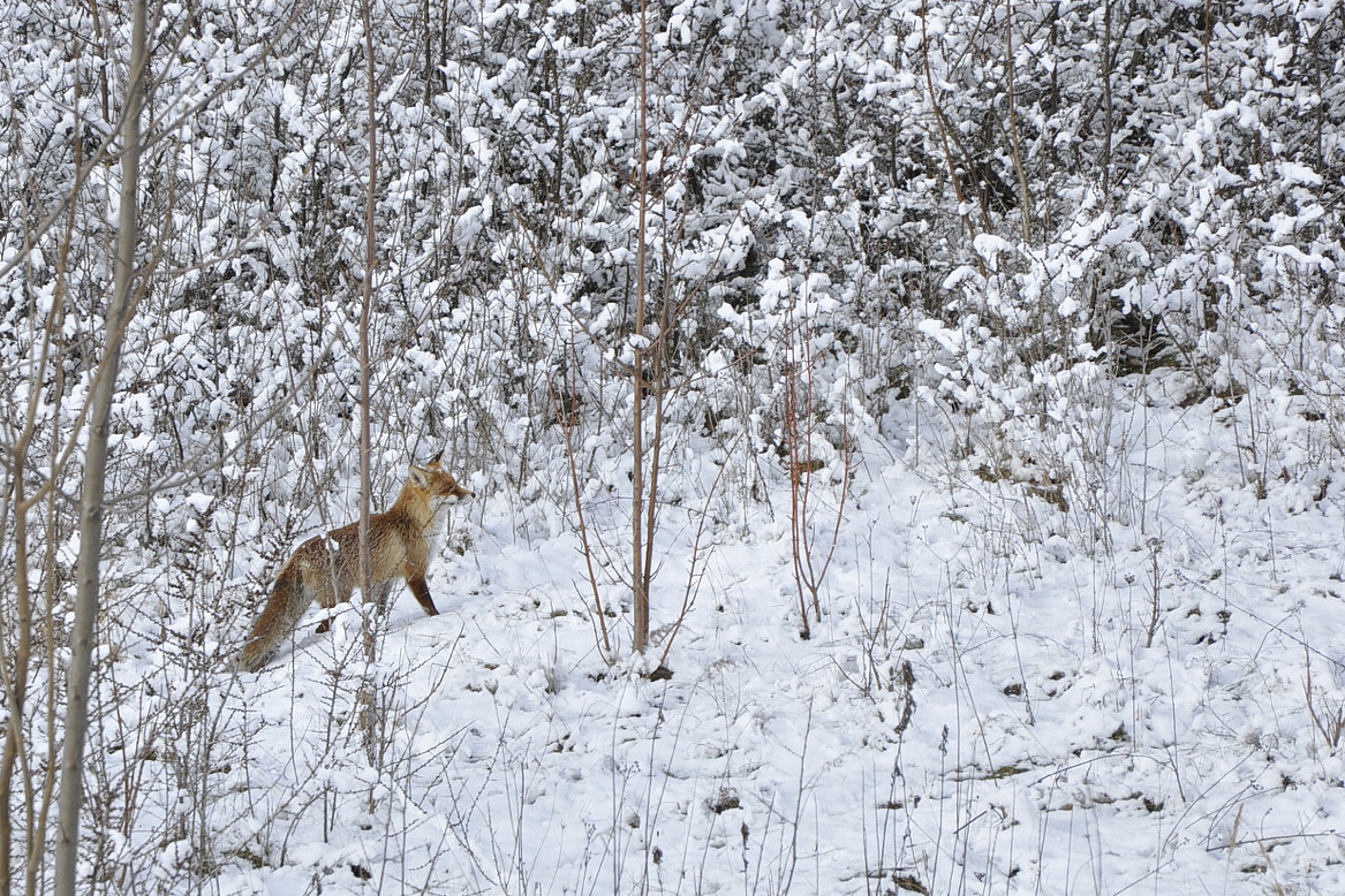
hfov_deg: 9.5
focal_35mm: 216
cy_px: 608
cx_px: 560
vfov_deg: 6.4
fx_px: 8058
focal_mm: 105
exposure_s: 1/640
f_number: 5.6
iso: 200
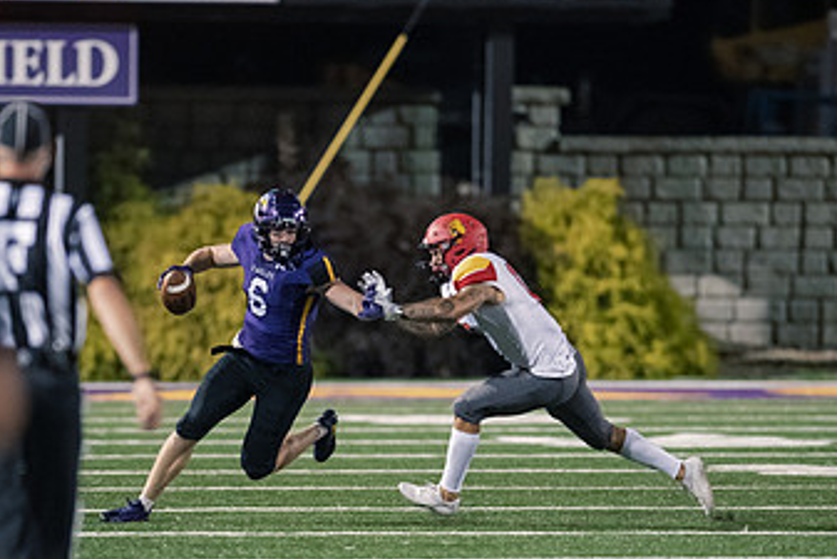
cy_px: 443
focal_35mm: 517
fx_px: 12025
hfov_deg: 4.0
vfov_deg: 2.7
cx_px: 335
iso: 6400
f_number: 2.8
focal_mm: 300
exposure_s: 1/800
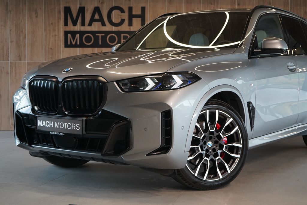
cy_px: 102
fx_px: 469
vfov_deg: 24.6
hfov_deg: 36.2
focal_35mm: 55
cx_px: 154
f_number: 5
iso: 3200
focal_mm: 55
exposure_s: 1/160
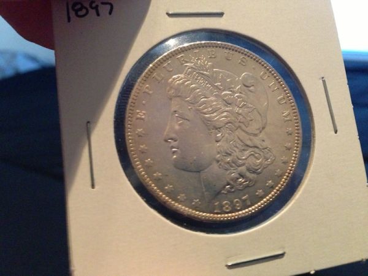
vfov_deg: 42.9
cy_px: 138
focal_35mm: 33
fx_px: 351
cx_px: 184
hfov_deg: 55.4
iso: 800
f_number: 2.4
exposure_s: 1/17
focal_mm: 4.13
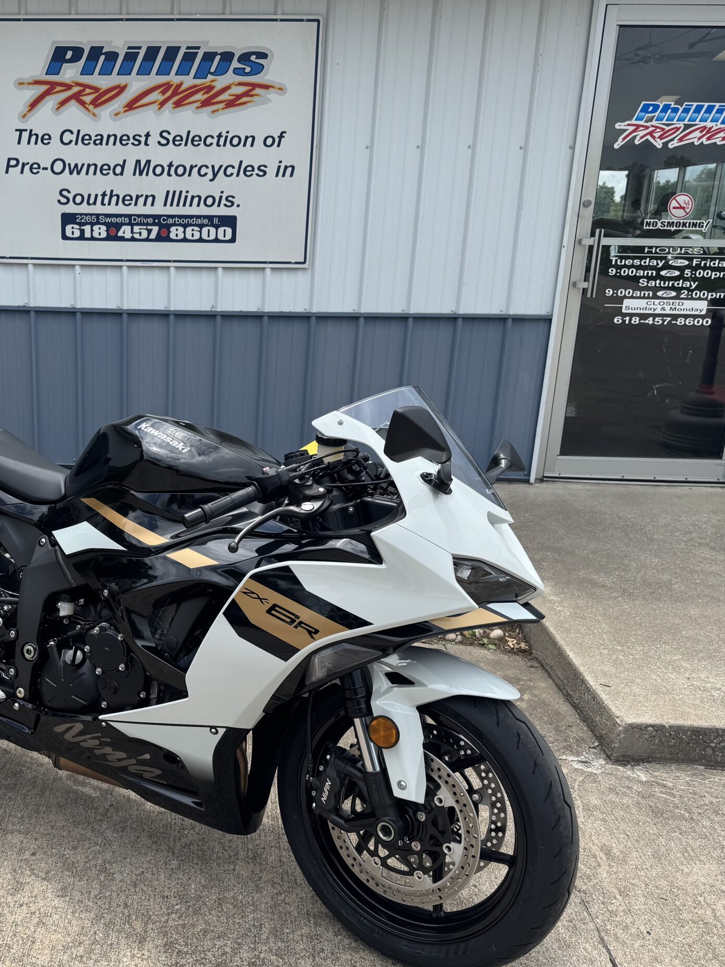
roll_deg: -0.8
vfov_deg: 55.4
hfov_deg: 41.5
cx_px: 167
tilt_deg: -16.8
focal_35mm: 33
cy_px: 488
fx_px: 922
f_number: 1.78
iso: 80
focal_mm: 6.76
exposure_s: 1/3247
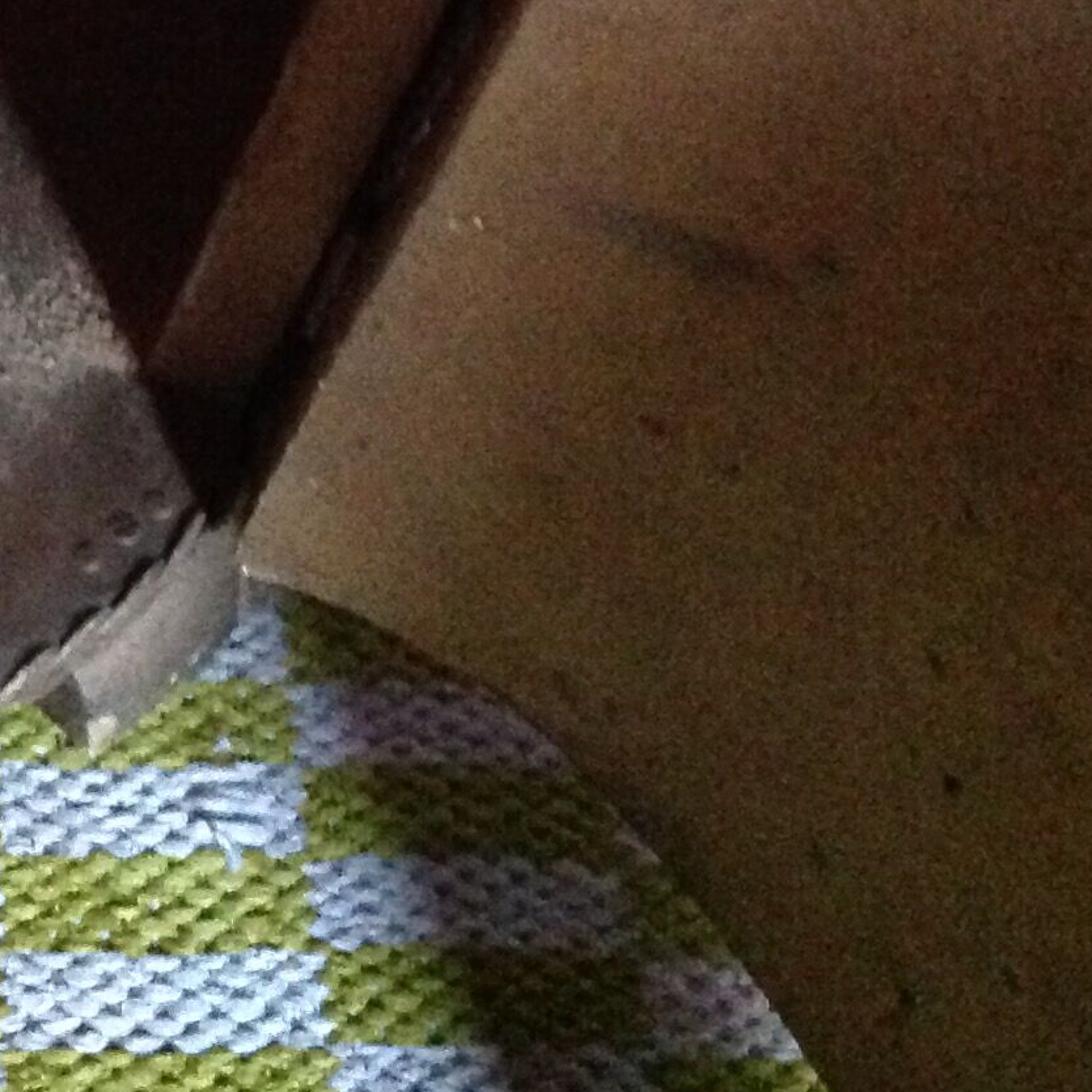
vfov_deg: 17.7
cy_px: 1
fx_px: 3426
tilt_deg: -55.0
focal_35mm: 96
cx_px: -428
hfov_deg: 16.8
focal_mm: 4.28
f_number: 2.4
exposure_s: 1/15
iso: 800
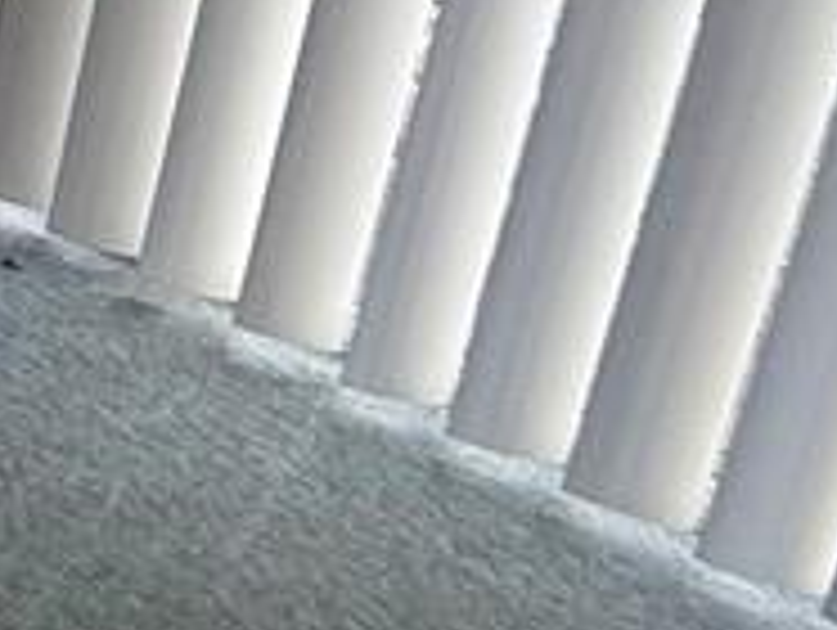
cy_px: -778
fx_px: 1864
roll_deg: -2.3
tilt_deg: -12.5
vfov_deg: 14.4
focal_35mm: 77
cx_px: -1233
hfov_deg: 14.5
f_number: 2.2
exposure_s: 1/99
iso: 80
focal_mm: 2.22
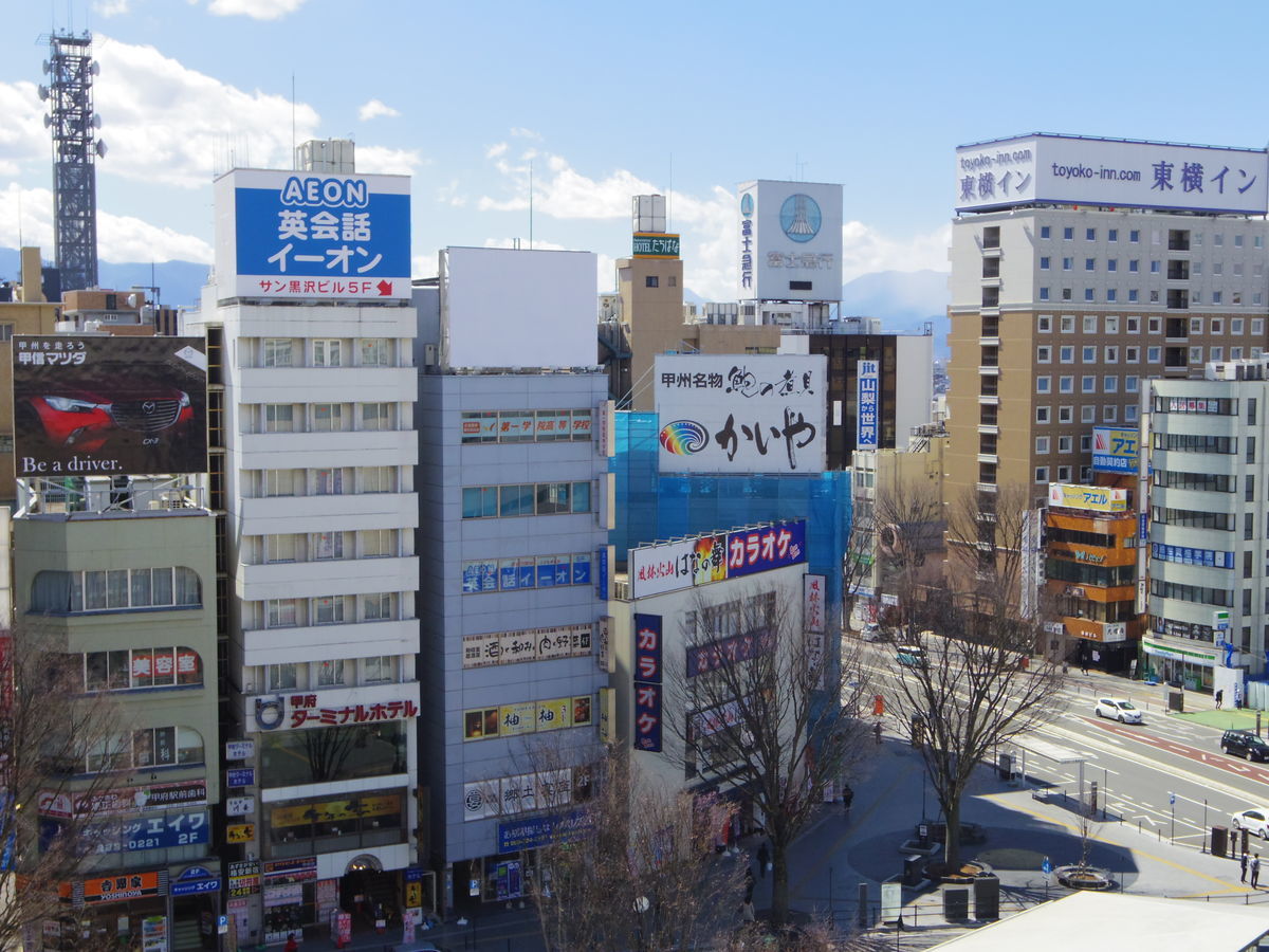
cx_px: 634
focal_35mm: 47
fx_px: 1723
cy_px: 476
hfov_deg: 40.4
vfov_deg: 30.9
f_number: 4.5
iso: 250
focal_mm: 8.5
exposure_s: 1/1250
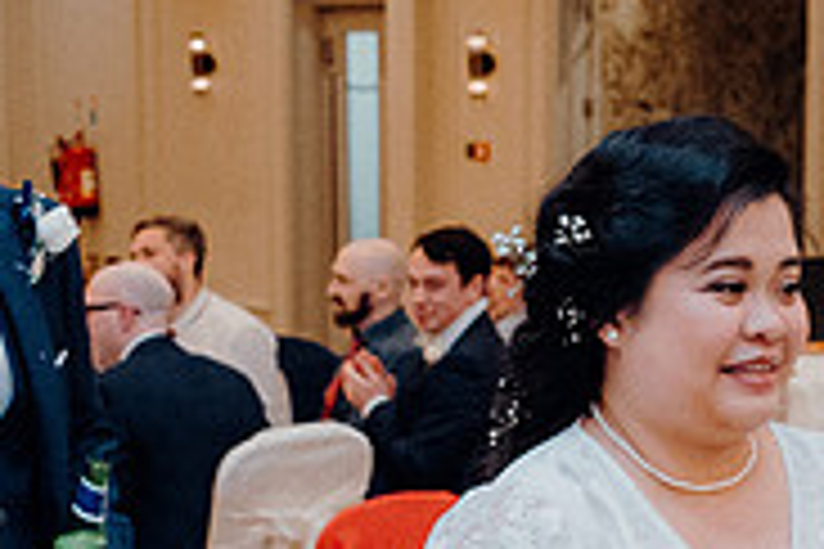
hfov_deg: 17.9
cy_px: 569
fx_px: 2609
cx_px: 545
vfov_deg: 11.9
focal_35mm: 114
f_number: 3.5
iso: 3200
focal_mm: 24
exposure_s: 1/160
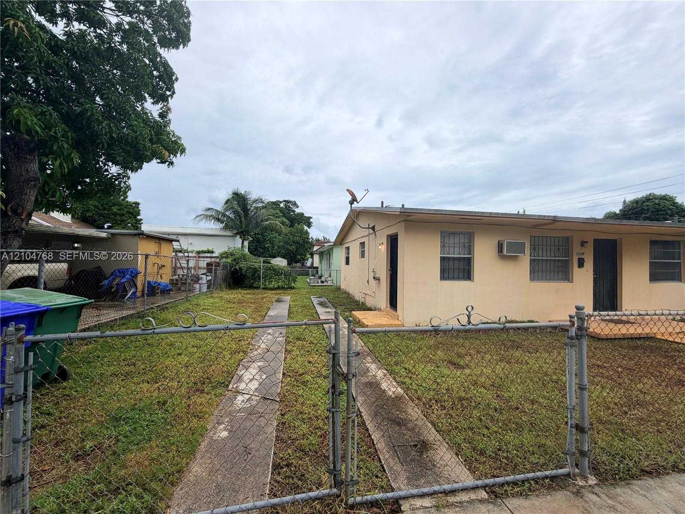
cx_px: 342
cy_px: 257
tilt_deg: +1.4
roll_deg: -0.2
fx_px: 277
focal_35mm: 14
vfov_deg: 85.7
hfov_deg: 102.1
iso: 20
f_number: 2.2
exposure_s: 1/942
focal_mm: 2.22
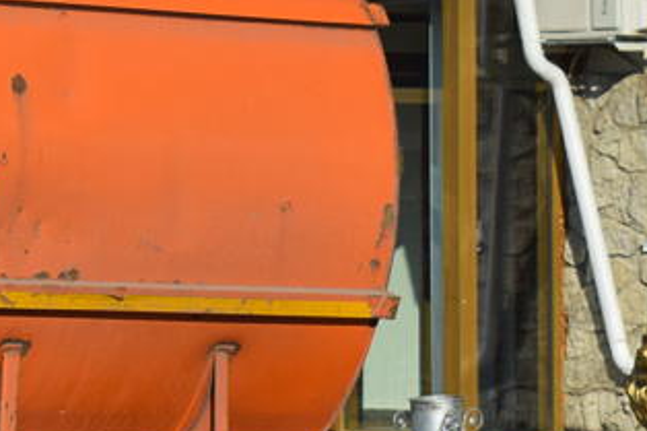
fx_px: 4329
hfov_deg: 8.2
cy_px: 130
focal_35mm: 241
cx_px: -503
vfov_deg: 5.7
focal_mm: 42
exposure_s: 1/1000
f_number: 7.1
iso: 200
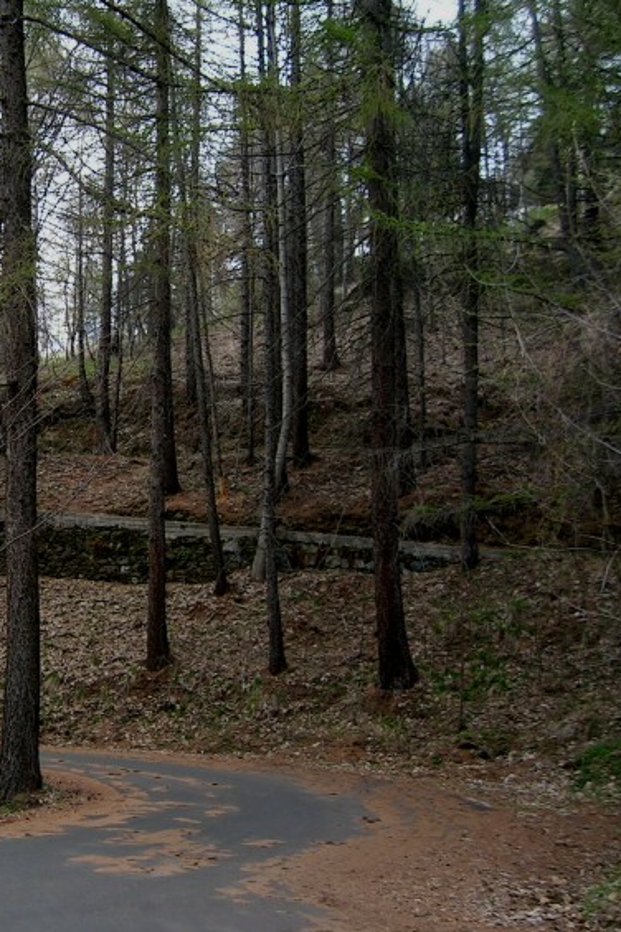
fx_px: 1269
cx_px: 50
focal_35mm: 49
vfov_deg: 40.4
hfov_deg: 26.5
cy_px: 467
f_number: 2.8
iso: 50
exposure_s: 1/90.9
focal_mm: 5.4
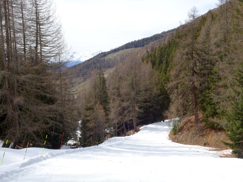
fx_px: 225
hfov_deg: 56.8
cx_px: 122
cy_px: 91
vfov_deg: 44.2
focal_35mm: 32
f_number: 4
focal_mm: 5.43
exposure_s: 1/500
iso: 80
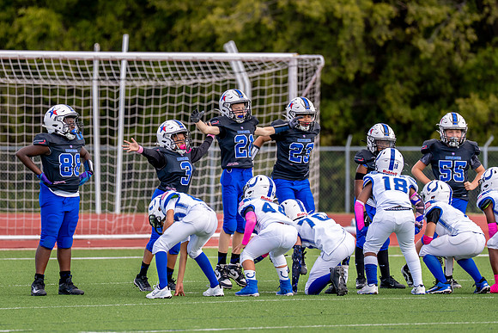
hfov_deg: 5.8
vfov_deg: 3.9
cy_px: 144
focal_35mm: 354
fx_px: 4891
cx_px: 265
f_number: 2.8
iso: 250
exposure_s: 1/2500
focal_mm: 200
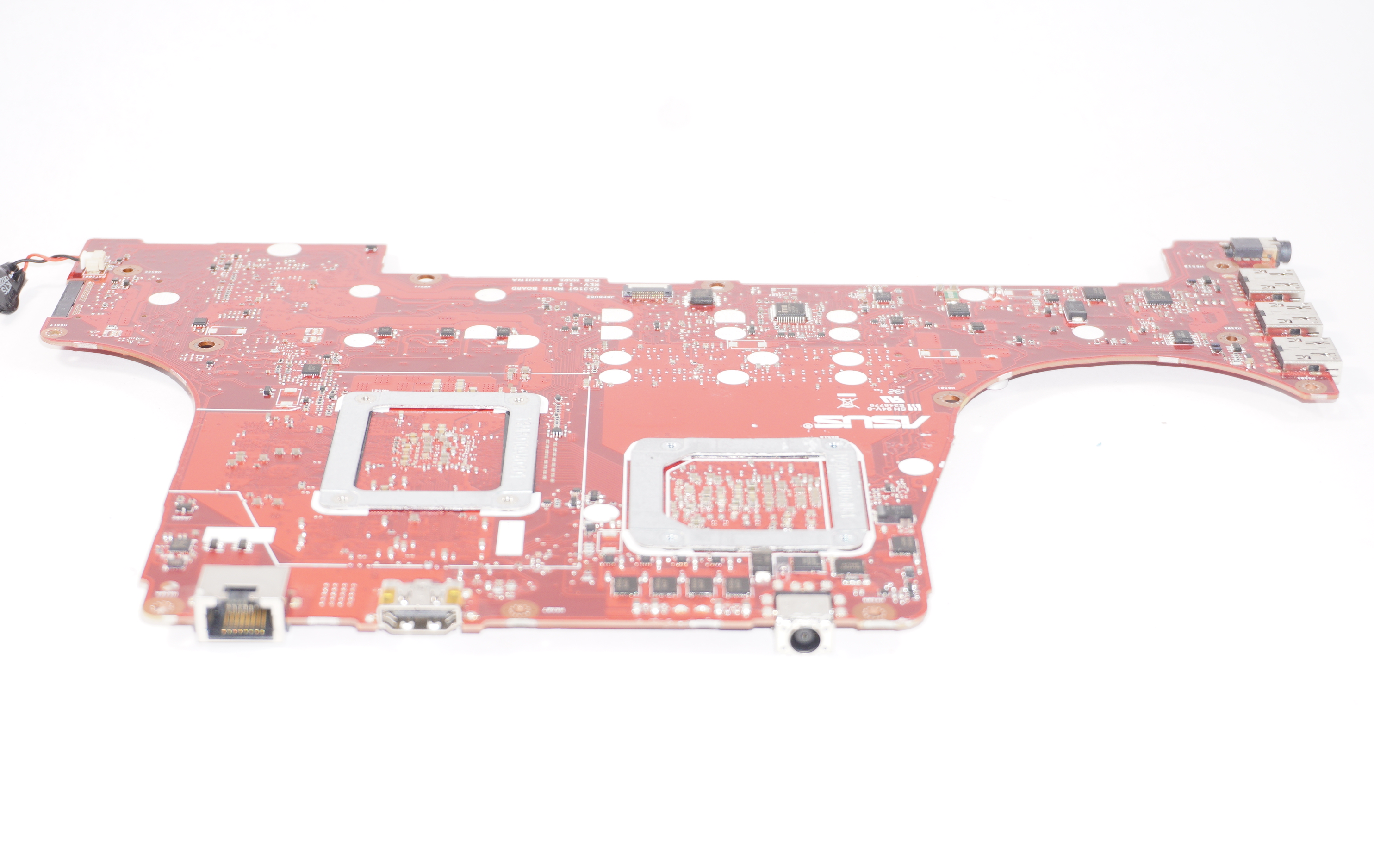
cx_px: 685
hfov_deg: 31.5
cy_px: 437
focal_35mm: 65
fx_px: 2434
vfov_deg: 20.0
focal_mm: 42
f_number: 5.6
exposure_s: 1/80
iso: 250
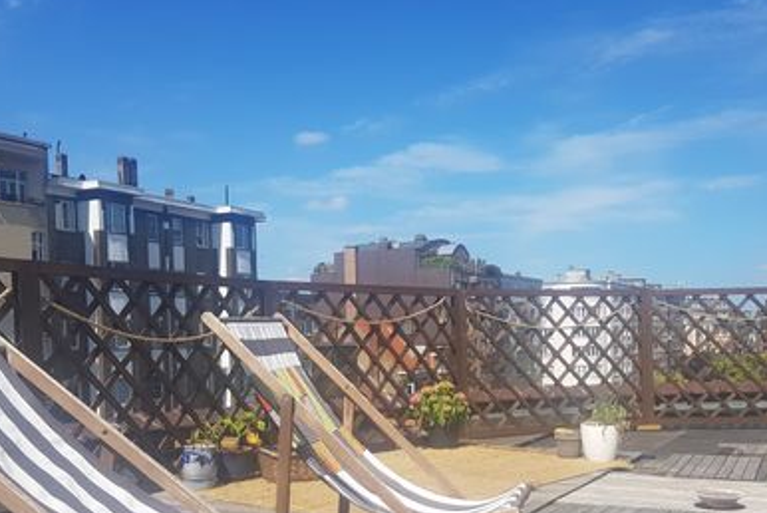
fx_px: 895
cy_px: 394
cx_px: 491
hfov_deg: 45.9
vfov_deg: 31.3
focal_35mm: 42
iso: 40
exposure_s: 1/2528
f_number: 1.7
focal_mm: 4.2
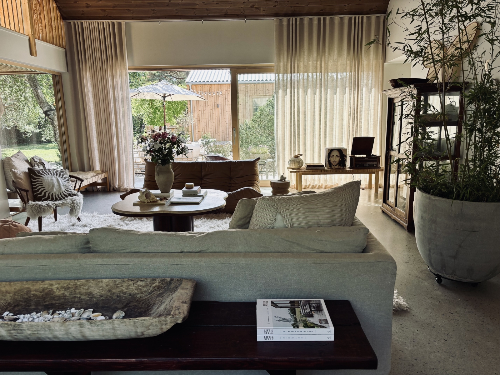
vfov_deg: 53.1
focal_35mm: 26
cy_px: 188
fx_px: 376
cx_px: 250
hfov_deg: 67.3
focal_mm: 5.96
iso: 40
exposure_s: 1/237
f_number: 1.6
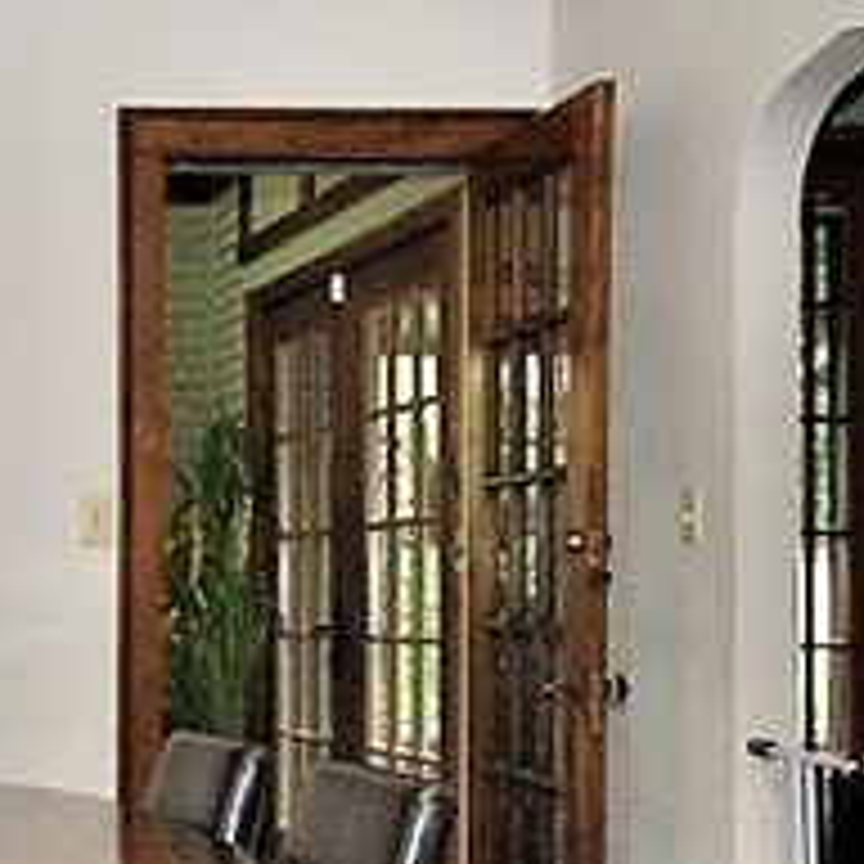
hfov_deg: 21.6
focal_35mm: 72
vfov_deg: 23.9
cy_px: 547
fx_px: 2033
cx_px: -272
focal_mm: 10
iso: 400
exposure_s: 1/60
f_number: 10
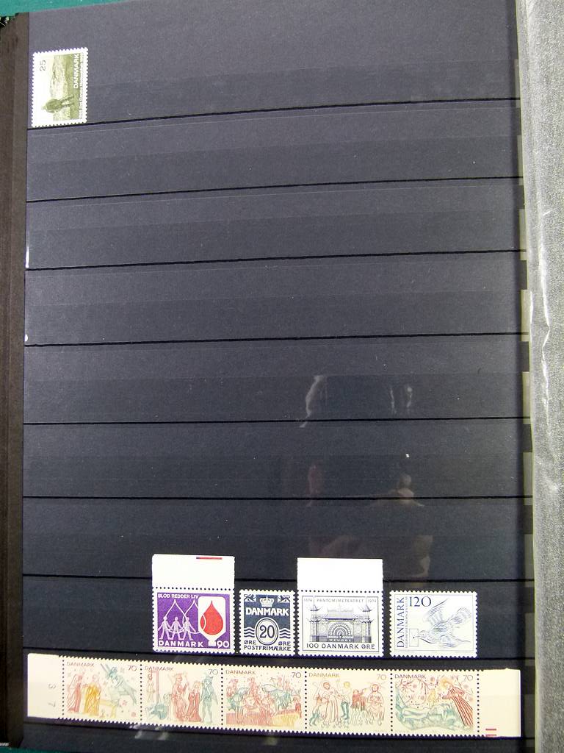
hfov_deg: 44.2
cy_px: 376
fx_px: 695
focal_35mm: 32
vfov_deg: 56.8
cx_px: 282
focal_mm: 5.8
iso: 200
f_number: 3
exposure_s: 1/60
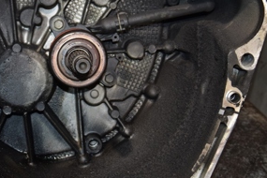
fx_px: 624
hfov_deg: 23.8
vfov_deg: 16.2
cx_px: 50
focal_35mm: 84
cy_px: 48
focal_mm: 25
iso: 800
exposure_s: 1/60
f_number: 5
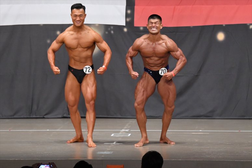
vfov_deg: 6.8
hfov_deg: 10.2
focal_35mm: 202
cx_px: 126
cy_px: 84
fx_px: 1413
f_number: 5.6
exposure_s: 1/400
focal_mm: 135
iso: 6400
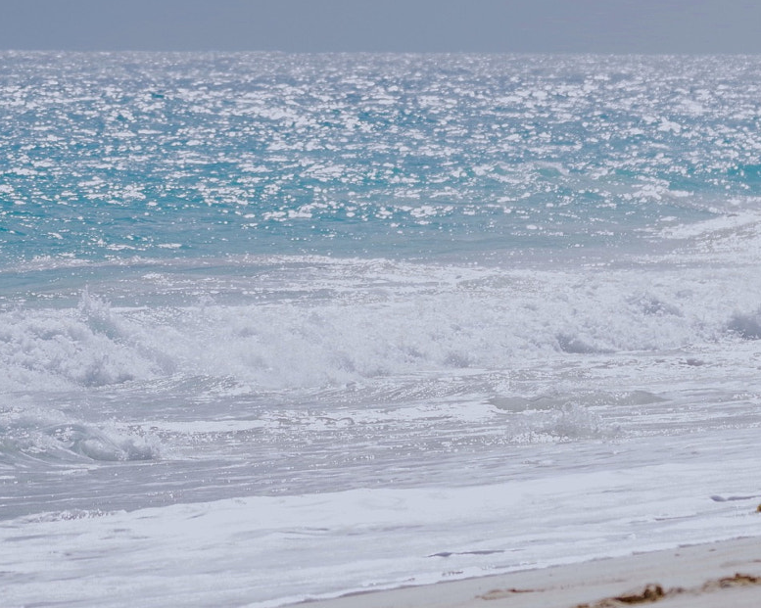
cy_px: 4
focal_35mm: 556
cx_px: 733
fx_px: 12518
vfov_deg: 2.8
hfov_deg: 3.5
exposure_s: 1/1000
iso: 200
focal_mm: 150
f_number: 5.6
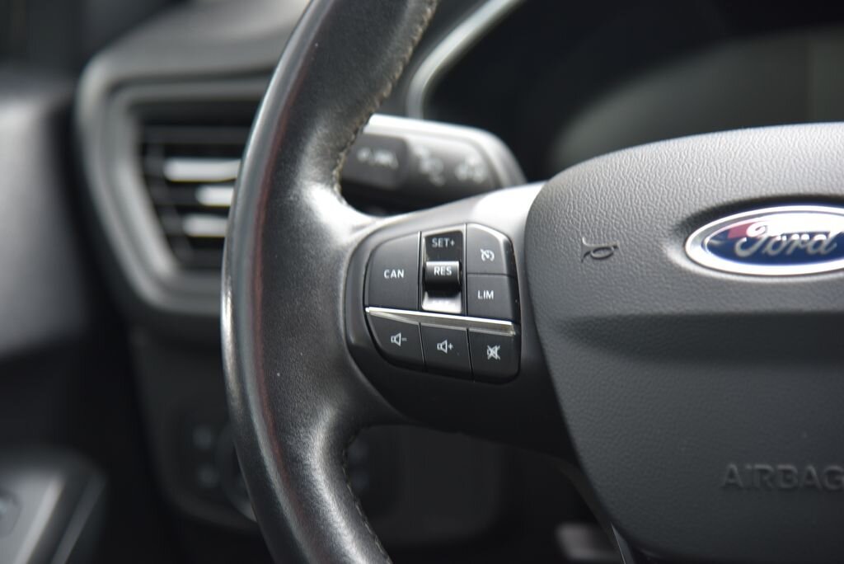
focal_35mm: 120
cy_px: 282
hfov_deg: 17.1
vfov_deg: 11.4
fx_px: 2815
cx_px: 422
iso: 500
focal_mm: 120
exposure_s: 1/30
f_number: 4
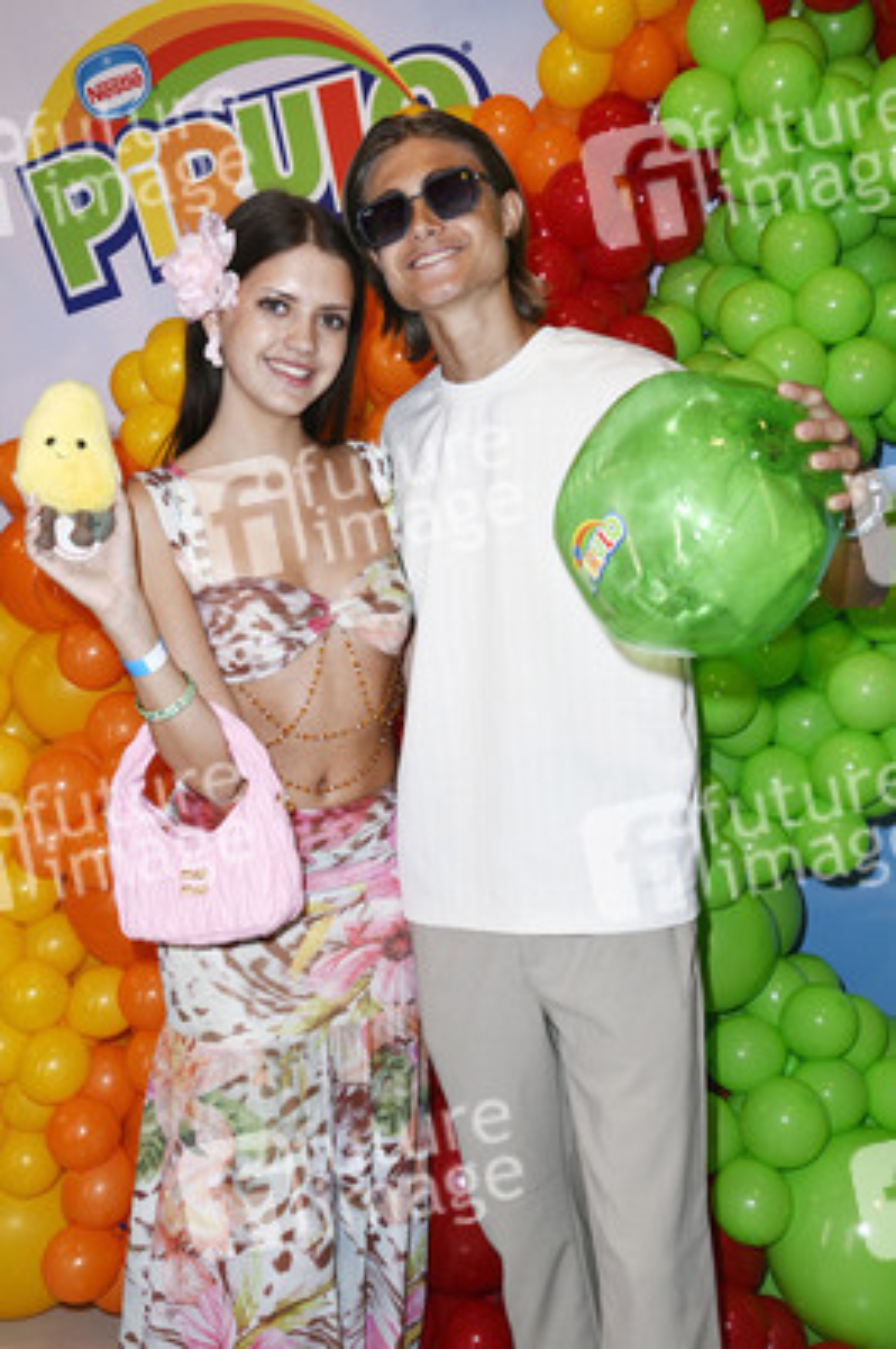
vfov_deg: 48.5
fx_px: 1496
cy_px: 674
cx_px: 448
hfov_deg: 33.3
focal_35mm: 40
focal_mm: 40
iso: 800
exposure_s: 1/250
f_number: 6.3
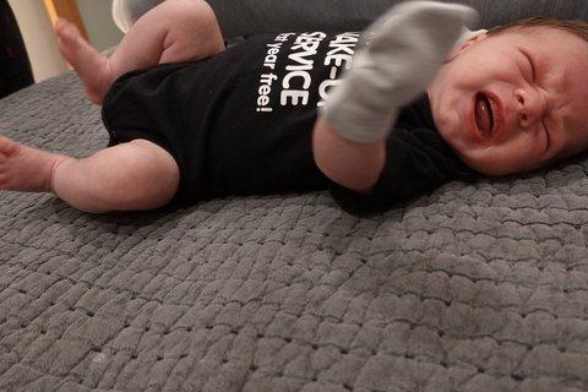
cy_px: 147
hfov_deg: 58.7
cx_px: 314
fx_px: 523
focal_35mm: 32
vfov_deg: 40.8
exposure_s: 1/60
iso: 1600
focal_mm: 9
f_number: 2.8
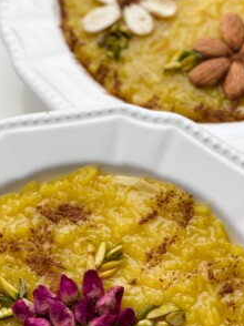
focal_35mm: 85
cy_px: 243
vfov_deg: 22.8
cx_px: 126
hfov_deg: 17.3
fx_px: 800
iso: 25
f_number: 2
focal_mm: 6
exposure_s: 1/120
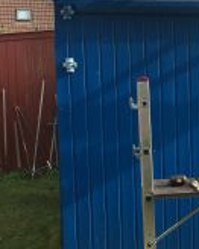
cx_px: 193
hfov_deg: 21.5
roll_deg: +1.2
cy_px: 140
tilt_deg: -6.0
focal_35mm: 69
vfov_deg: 27.5
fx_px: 508
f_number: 2.2
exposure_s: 1/534
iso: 25
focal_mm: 4.15
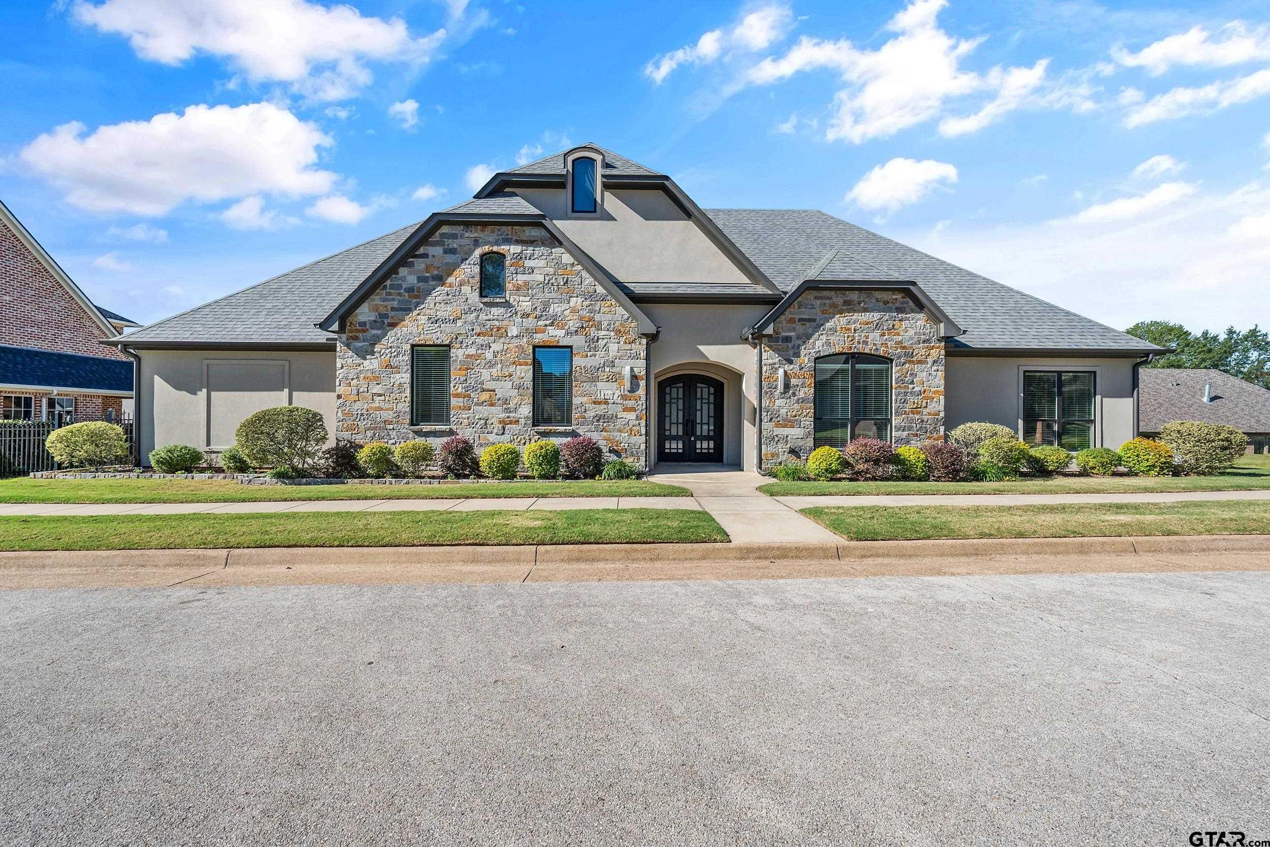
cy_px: 424
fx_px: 459
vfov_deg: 85.4
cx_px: 635
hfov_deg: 108.3
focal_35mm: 13
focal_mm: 13
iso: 800
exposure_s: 1/1000
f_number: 8
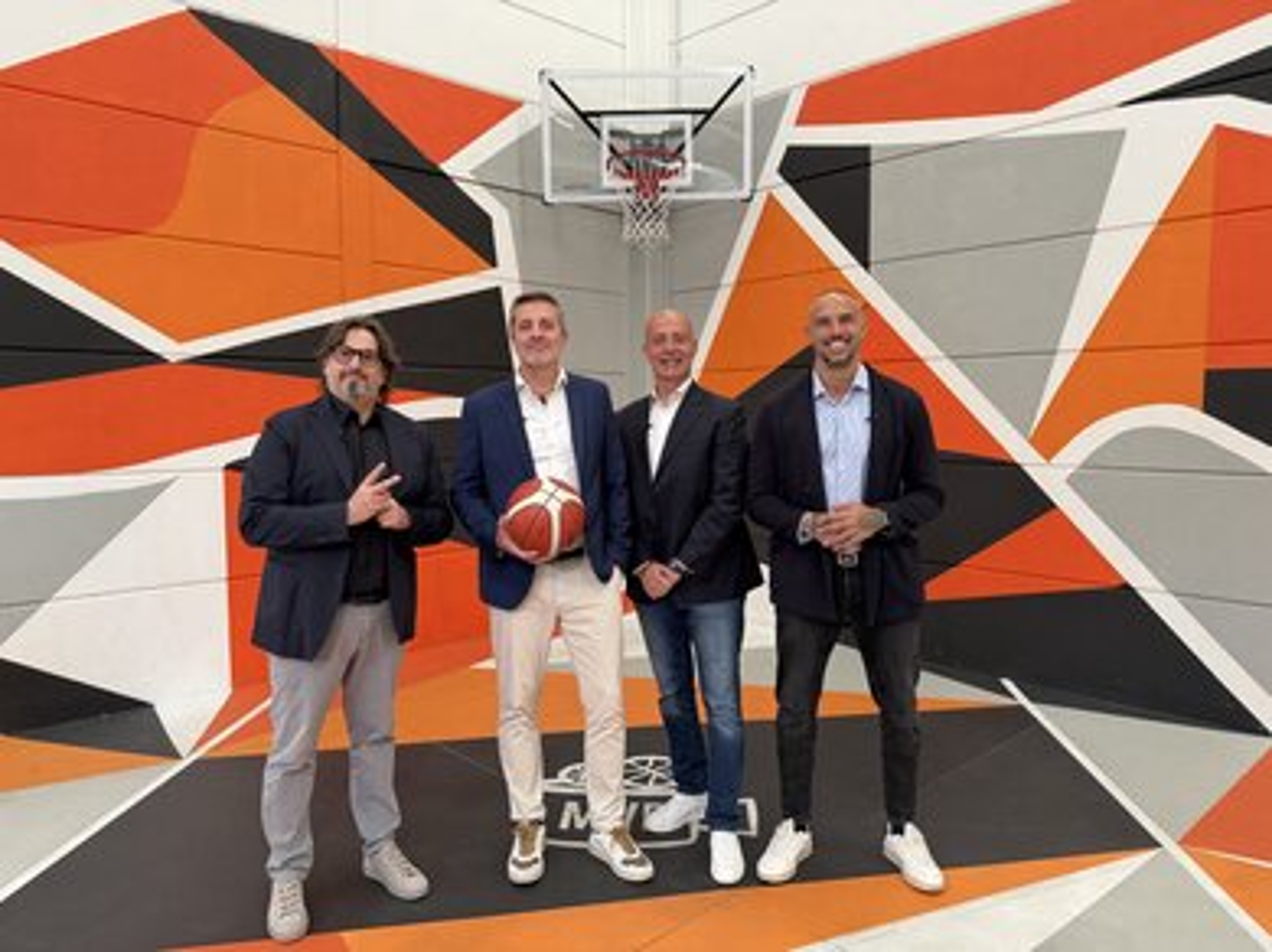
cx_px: 636
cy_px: 476
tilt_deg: -3.9
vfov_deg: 56.8
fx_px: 881
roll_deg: +0.0
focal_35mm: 24
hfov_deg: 71.6
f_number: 1.78
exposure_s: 1/116
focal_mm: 6.76
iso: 200
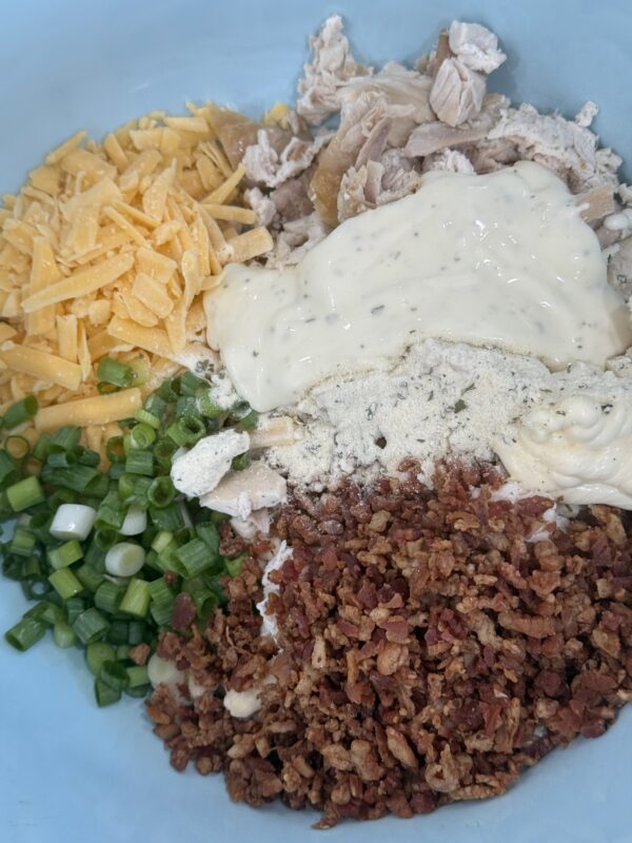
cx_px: 316
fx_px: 1168
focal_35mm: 48
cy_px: 422
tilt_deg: -78.5
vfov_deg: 39.7
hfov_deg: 30.3
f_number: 1.78
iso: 64
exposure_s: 1/60
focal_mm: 6.76
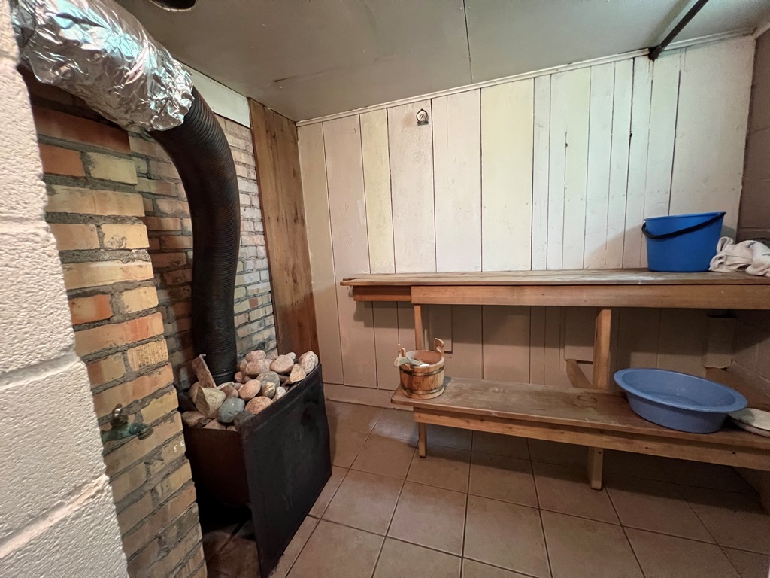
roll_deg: +4.1
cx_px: 385
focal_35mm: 13
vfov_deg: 89.9
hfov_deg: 106.2
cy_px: 289
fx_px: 289
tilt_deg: -8.1
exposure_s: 1/60
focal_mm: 1.57
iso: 800
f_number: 1.8
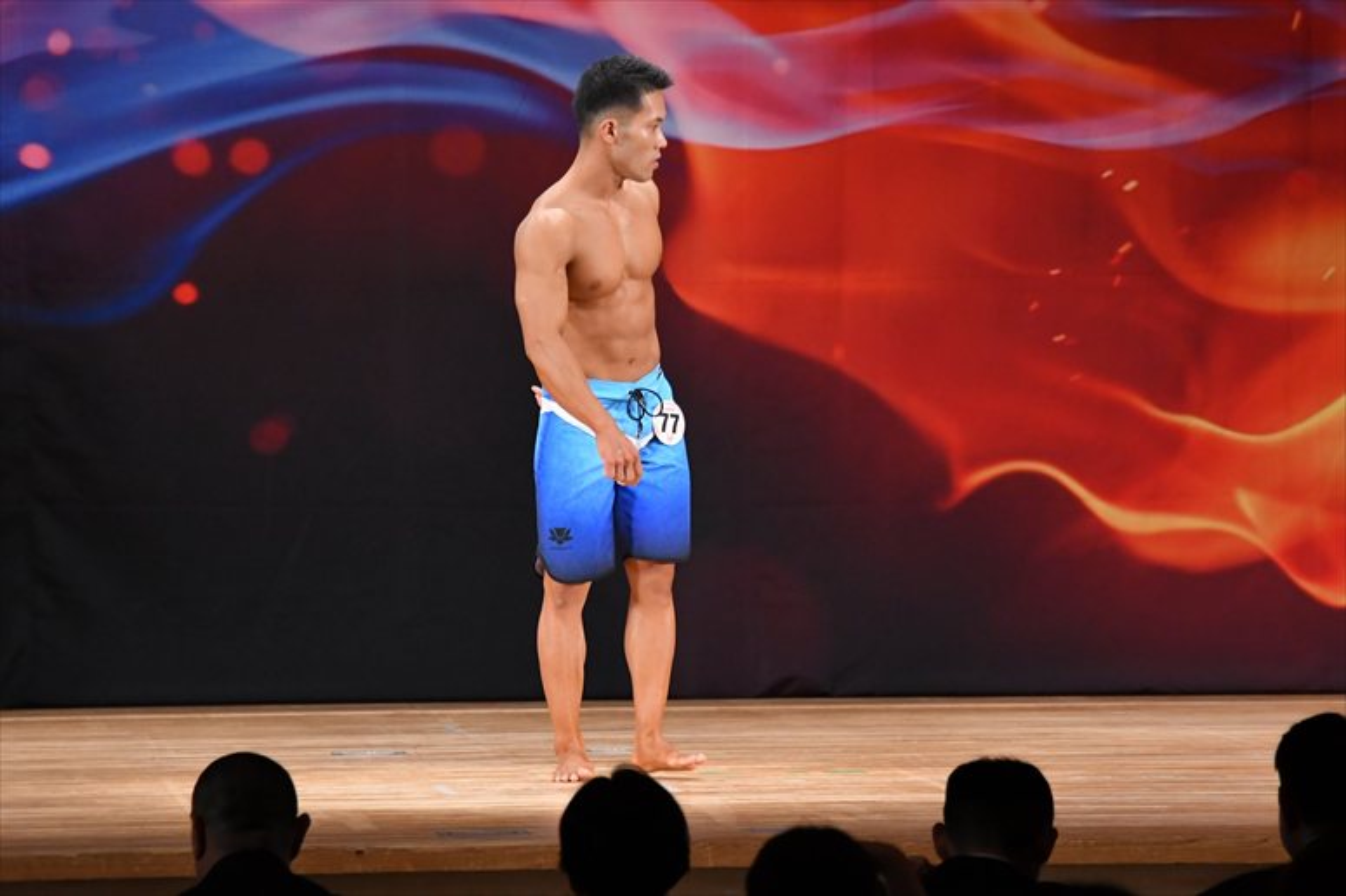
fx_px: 8969
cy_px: 448
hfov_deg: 8.6
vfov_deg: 5.7
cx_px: 673
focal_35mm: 240
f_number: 5.6
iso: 3200
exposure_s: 1/400
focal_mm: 160
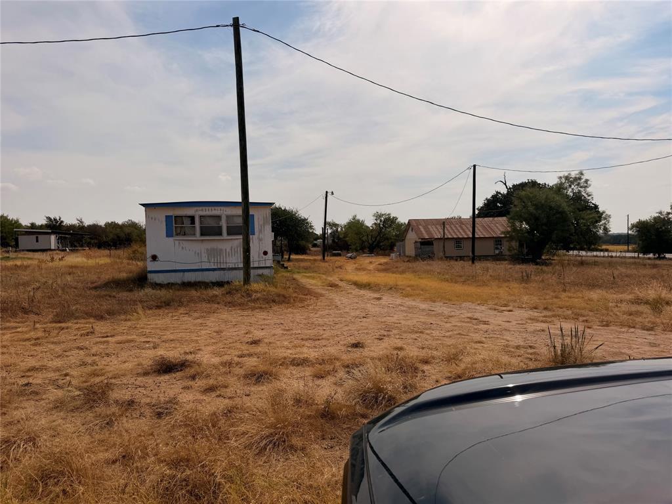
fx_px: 466
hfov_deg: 71.6
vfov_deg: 56.8
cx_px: 336
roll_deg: +1.6
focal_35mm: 24
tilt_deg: -0.6
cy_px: 252
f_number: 1.78
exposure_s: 1/11905
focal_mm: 6.76
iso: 80
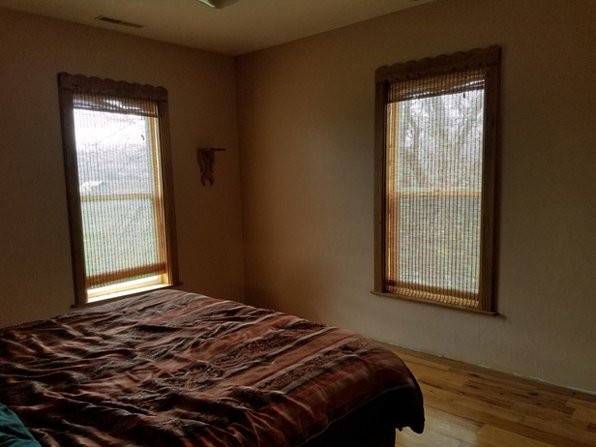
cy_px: 226
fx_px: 465
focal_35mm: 27
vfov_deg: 51.4
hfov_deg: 65.3
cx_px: 296
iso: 125
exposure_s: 1/60
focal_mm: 4.2
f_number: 1.7
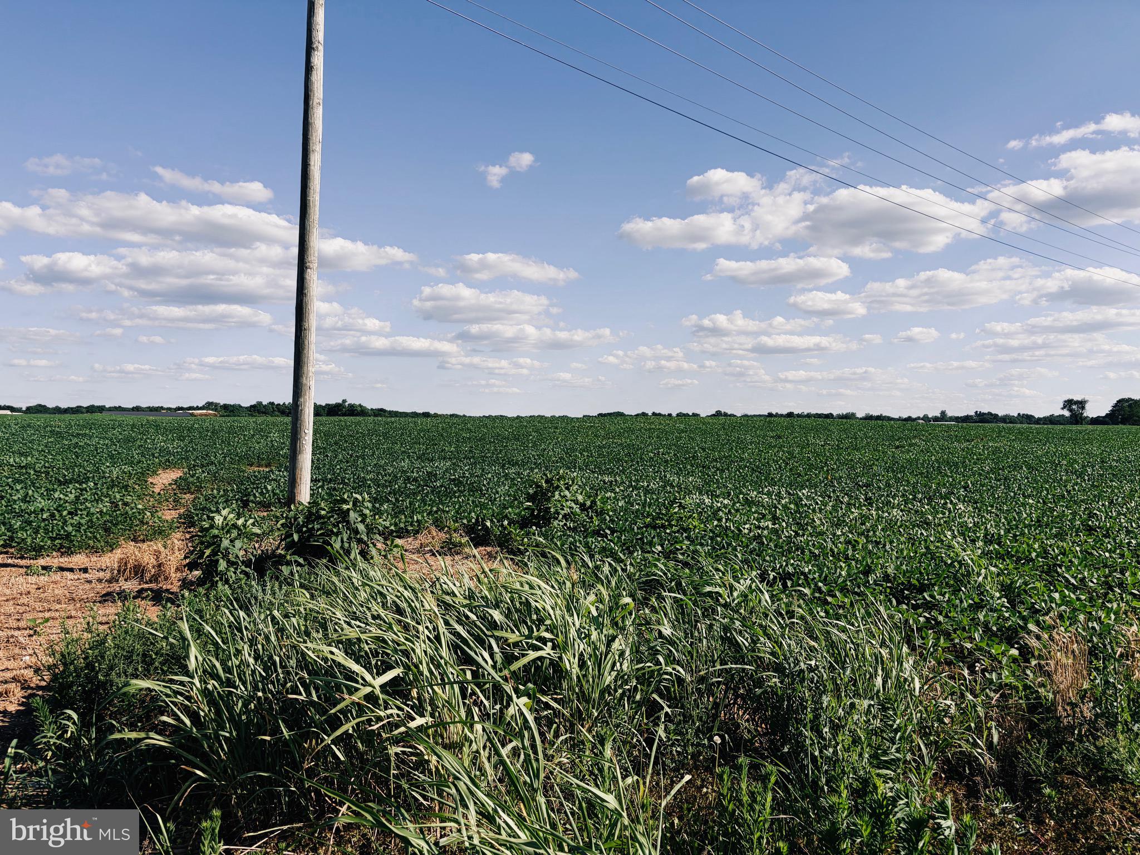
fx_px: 856
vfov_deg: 53.1
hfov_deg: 67.3
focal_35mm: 26
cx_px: 570
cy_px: 428
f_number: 1.6
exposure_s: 1/4065
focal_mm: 5.96
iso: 50
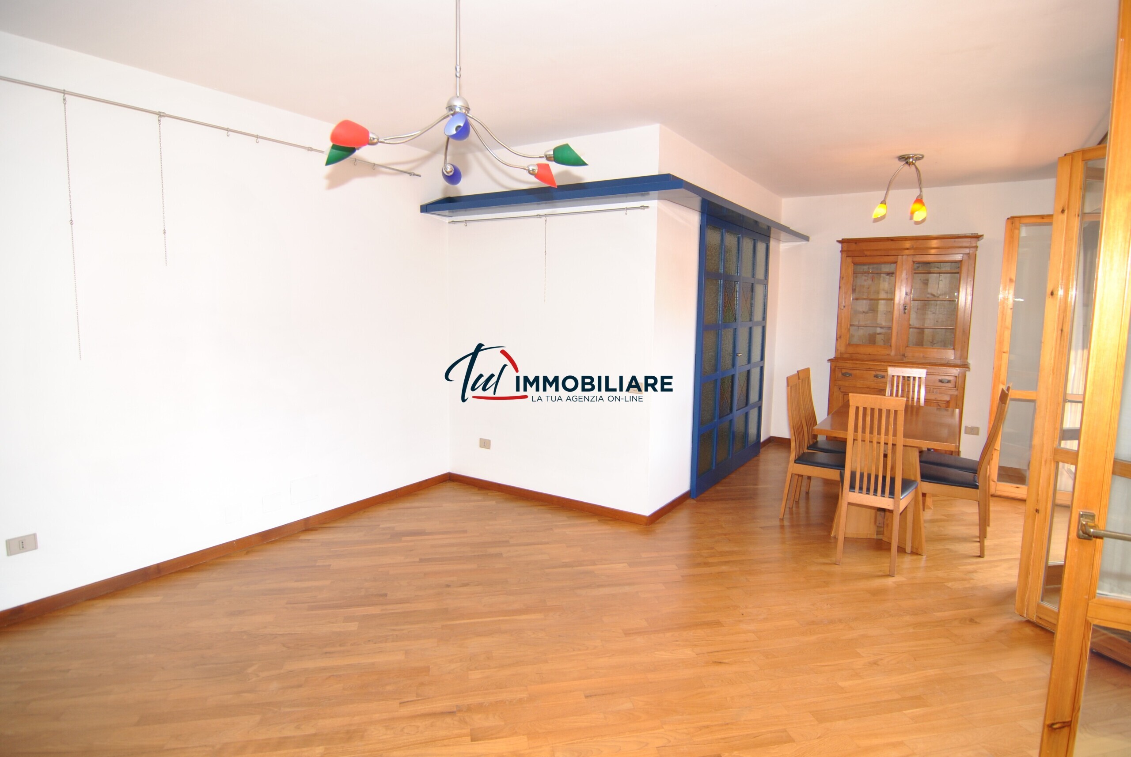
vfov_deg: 67.5
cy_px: 378
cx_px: 566
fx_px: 566
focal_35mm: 18
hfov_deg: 89.9
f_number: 4
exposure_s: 1/60
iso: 200
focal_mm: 12
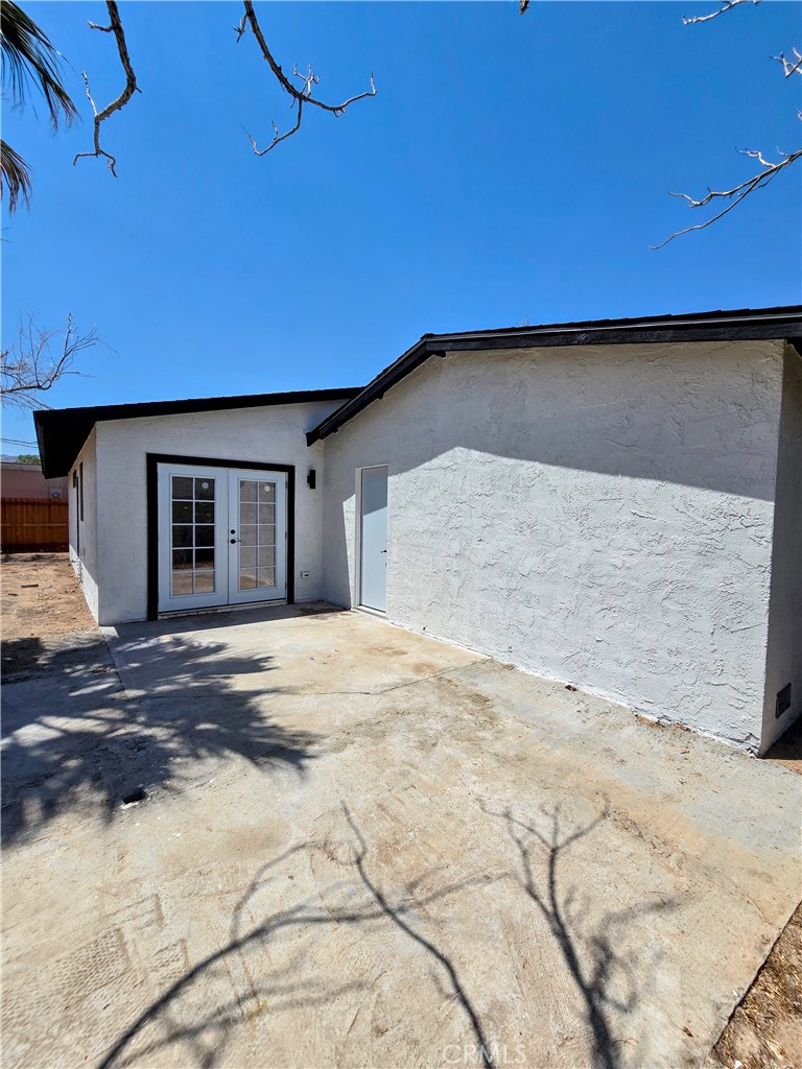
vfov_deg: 106.2
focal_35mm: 13
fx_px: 402
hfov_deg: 89.9
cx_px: 401
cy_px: 534
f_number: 2.2
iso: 50
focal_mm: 2.2
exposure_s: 1/4337
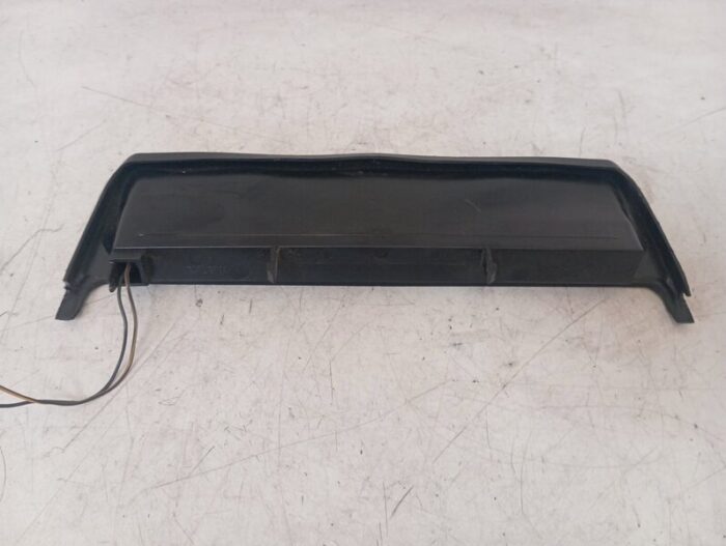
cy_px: 273
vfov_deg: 49.9
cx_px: 363
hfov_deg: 63.4
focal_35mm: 28
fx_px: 588
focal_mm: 4.22
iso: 302
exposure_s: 1/33.3
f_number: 1.8
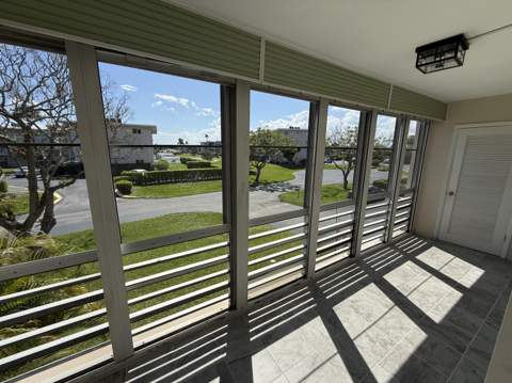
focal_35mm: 14
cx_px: 256
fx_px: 207
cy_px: 192
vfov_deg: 85.6
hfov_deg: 102.1
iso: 50
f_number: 2.2
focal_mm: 2.22
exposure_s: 1/1795
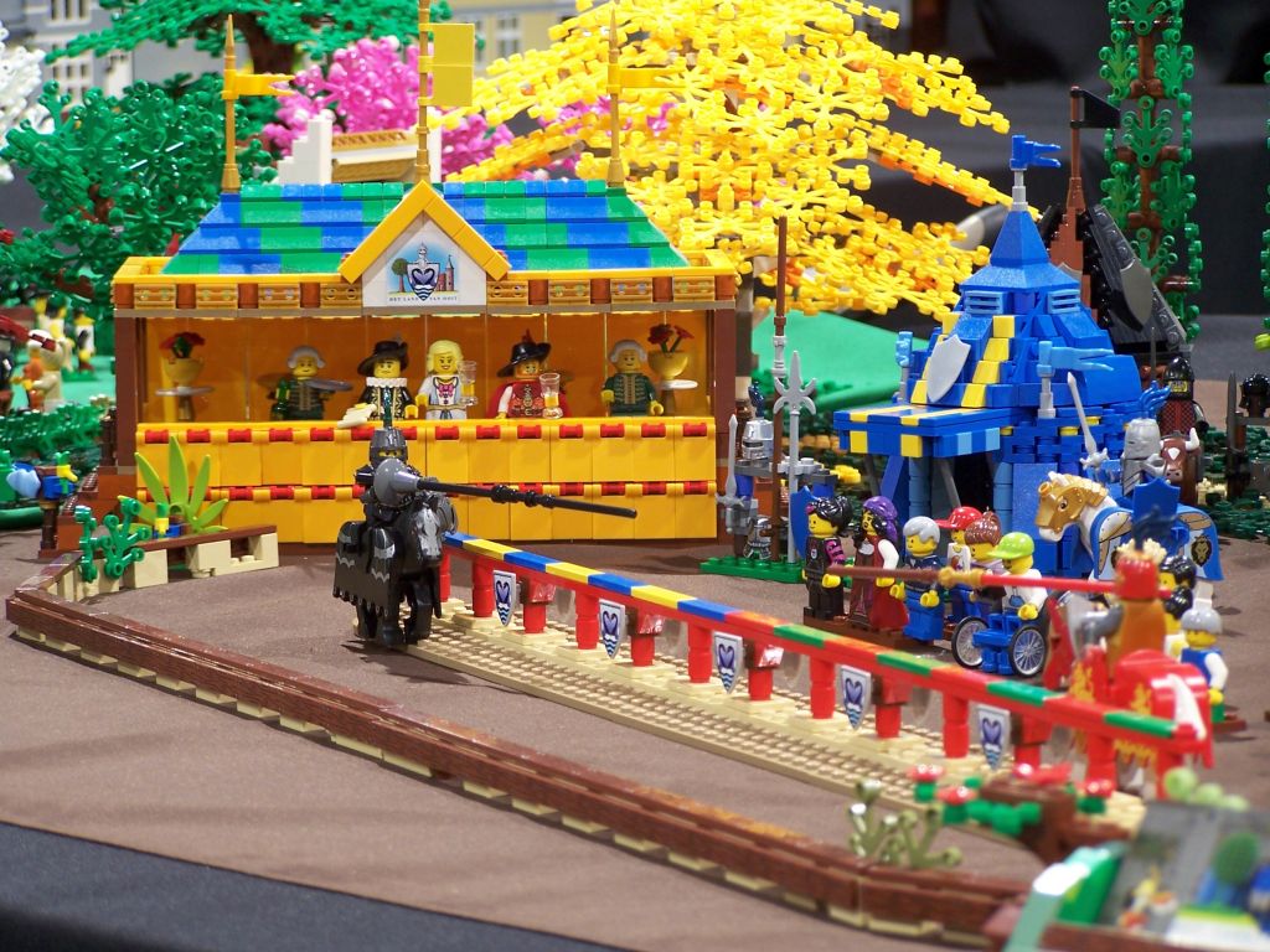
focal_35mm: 139
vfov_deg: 10.7
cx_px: 635
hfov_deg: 14.2
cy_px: 476
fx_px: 5100
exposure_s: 1/3
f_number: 3.2
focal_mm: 23.1
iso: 80
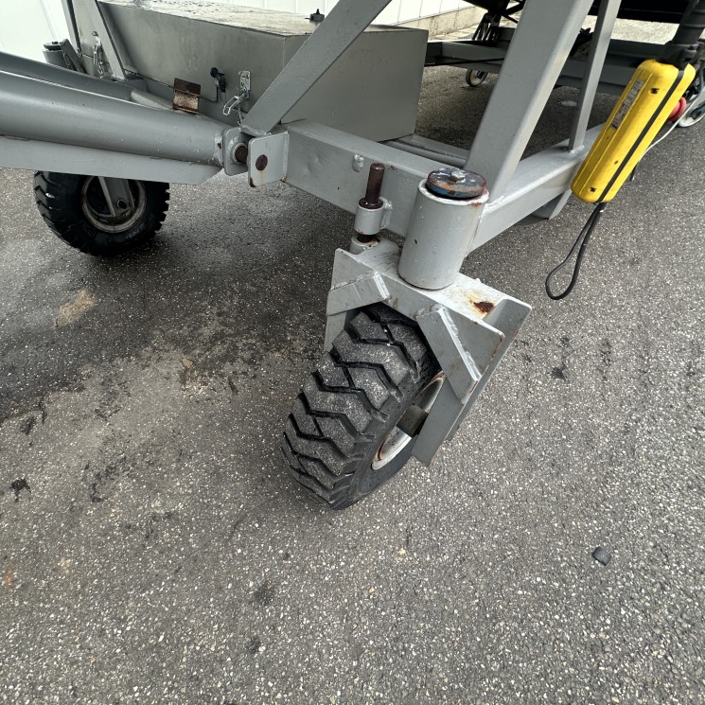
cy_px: 346
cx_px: 271
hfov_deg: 82.6
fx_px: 392
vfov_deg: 84.0
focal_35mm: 17
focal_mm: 2.22
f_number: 2.2
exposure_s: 1/137
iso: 40
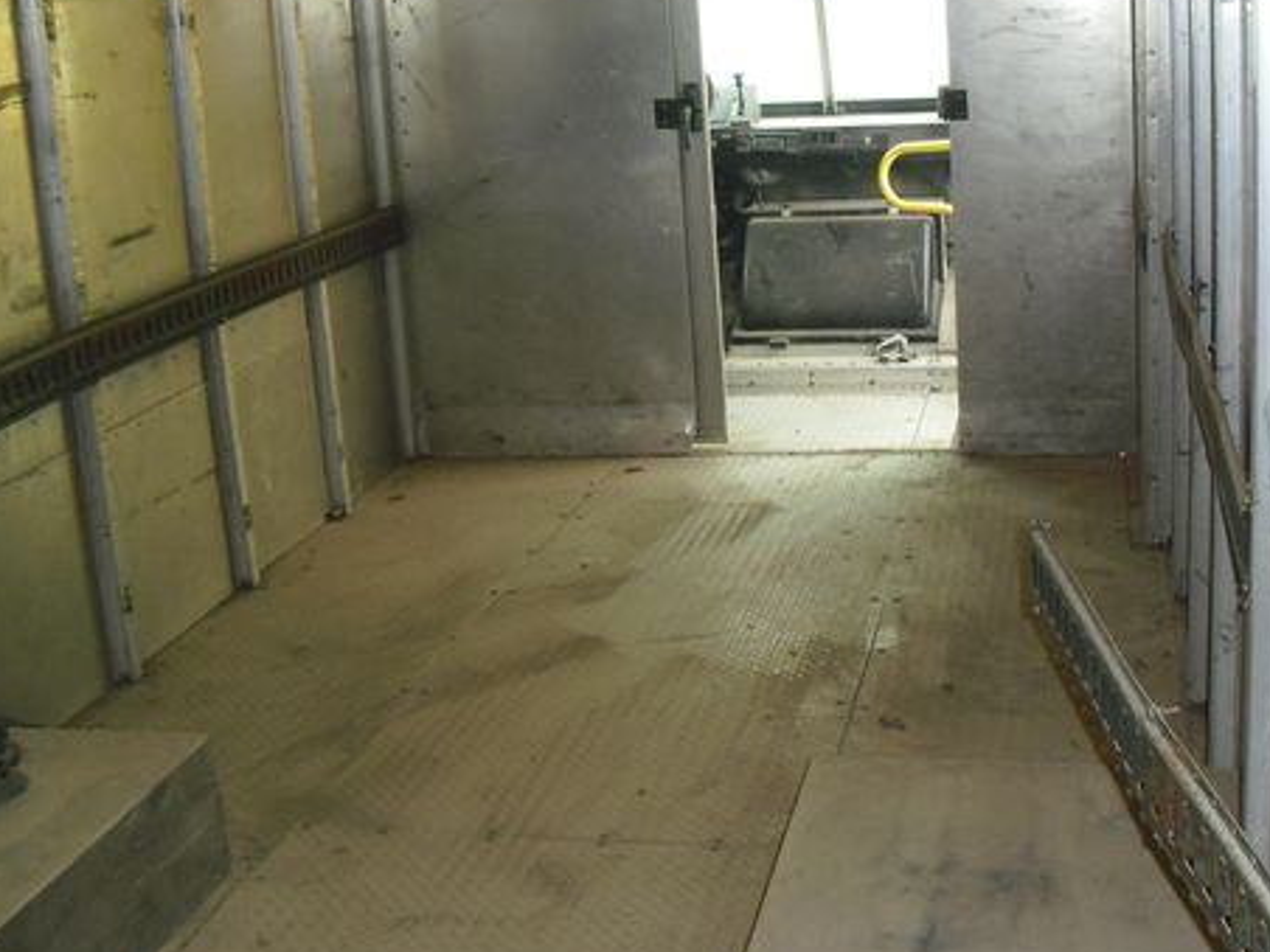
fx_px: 1871
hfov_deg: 37.1
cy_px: 317
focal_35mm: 51
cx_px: 837
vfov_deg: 28.4
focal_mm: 6.3
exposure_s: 1/60
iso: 200
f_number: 3.1
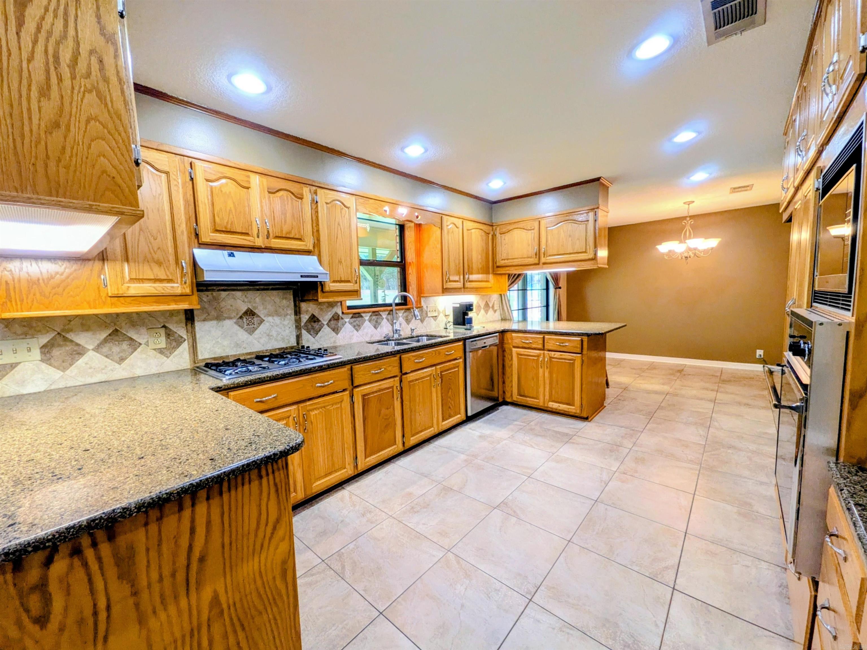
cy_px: 325
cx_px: 434
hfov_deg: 102.1
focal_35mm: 14
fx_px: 351
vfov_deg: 85.7
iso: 183
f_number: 2.2
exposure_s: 1/60
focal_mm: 1.85
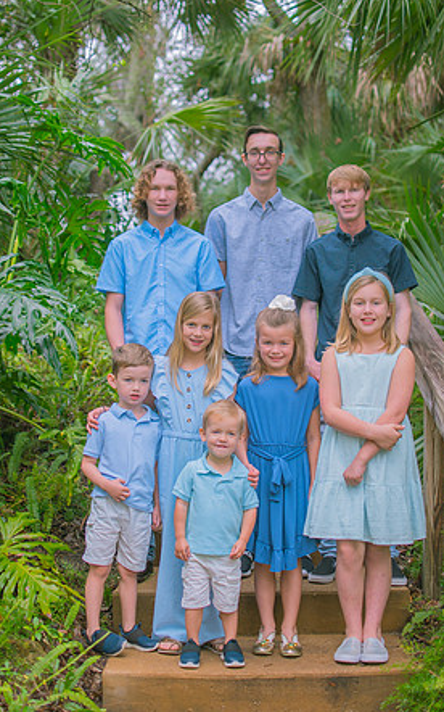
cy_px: 353
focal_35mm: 54
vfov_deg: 37.5
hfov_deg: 24.0
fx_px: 1046
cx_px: 232
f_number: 2.2
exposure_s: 1/400
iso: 100
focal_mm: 35
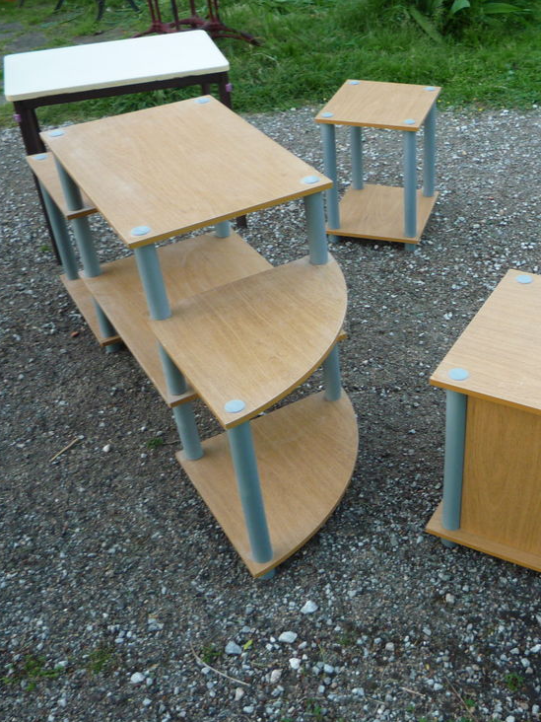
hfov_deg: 34.1
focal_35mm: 41
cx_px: 435
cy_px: 353
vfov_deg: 45.8
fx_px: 854
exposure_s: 1/30
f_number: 3.3
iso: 160
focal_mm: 5.2
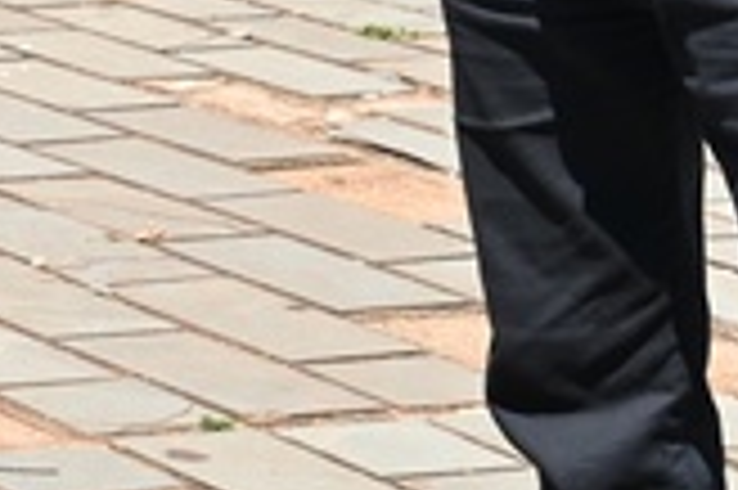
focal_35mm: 230
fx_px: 4710
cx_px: -1251
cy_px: -447
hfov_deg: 8.0
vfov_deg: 5.8
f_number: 8
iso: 100
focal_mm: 42
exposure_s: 1/200
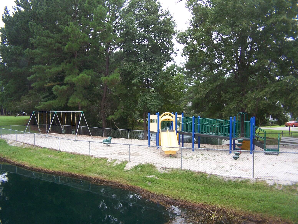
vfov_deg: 37.7
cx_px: 149
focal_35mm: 38
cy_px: 112
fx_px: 327
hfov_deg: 49.0
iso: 80
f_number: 2.8
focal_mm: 6.3
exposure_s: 1/350
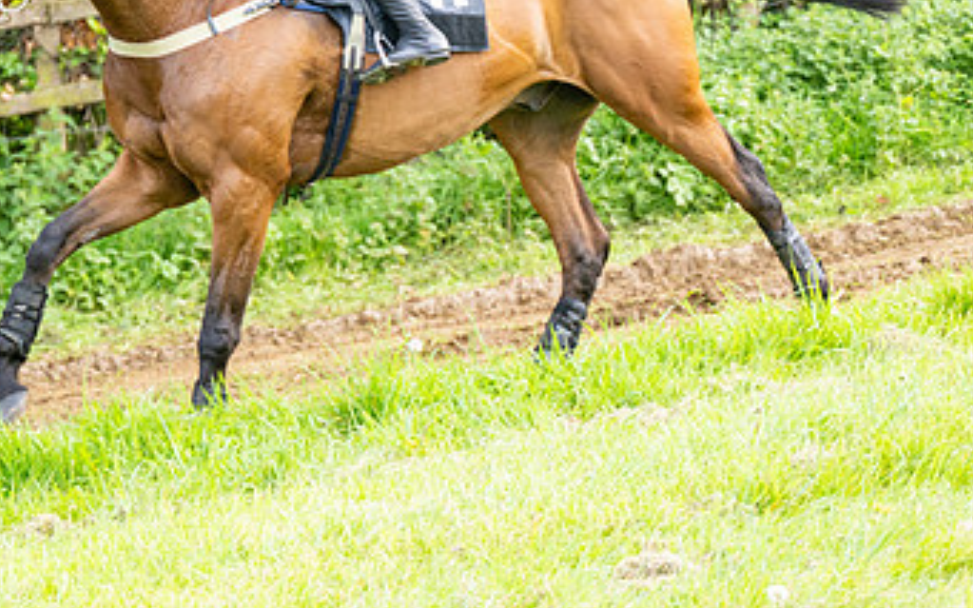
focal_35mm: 208
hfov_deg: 10.1
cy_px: -23
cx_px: 389
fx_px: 5515
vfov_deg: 6.3
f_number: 4
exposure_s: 1/800
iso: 400
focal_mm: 103
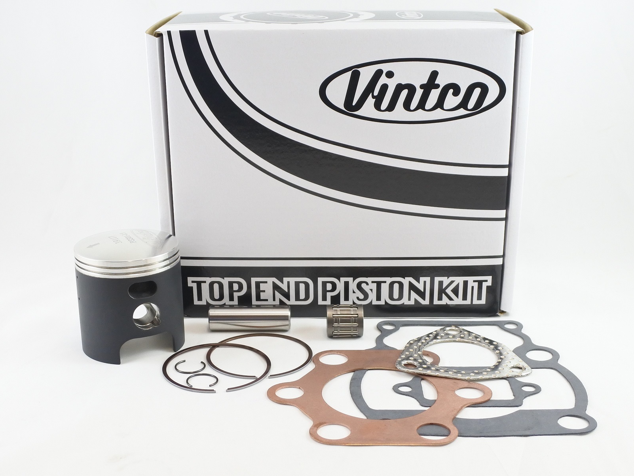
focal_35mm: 33
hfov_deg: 55.3
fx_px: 604
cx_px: 315
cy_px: 235
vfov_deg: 43.0
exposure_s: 1/125
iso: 450
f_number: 3.8
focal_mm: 11.4
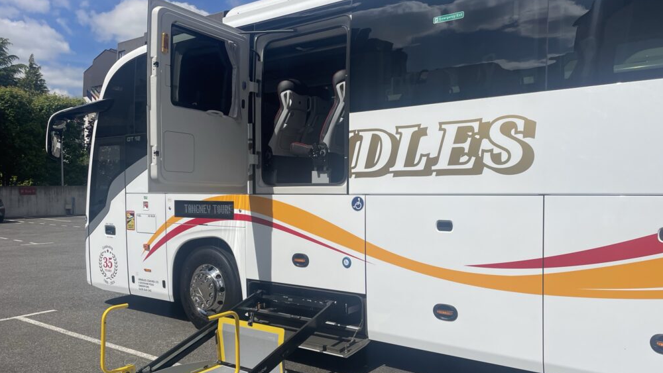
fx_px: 510
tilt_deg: -2.5
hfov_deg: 66.1
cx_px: 337
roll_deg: +0.3
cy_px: 218
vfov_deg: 40.1
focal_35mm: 29
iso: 32
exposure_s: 1/8403
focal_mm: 4.2
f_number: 1.6
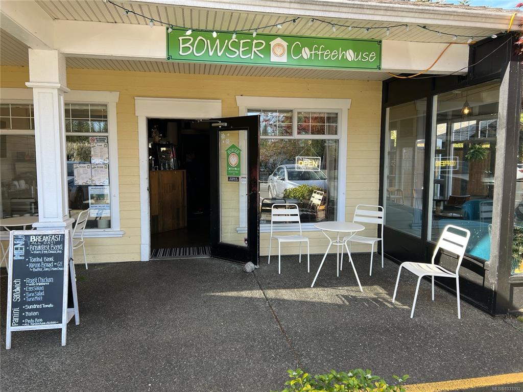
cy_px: 196
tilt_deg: -5.3
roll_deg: -0.1
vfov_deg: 53.1
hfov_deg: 67.3
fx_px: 393
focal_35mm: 26
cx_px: 262
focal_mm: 5.7
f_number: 1.5
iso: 50
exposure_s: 1/434
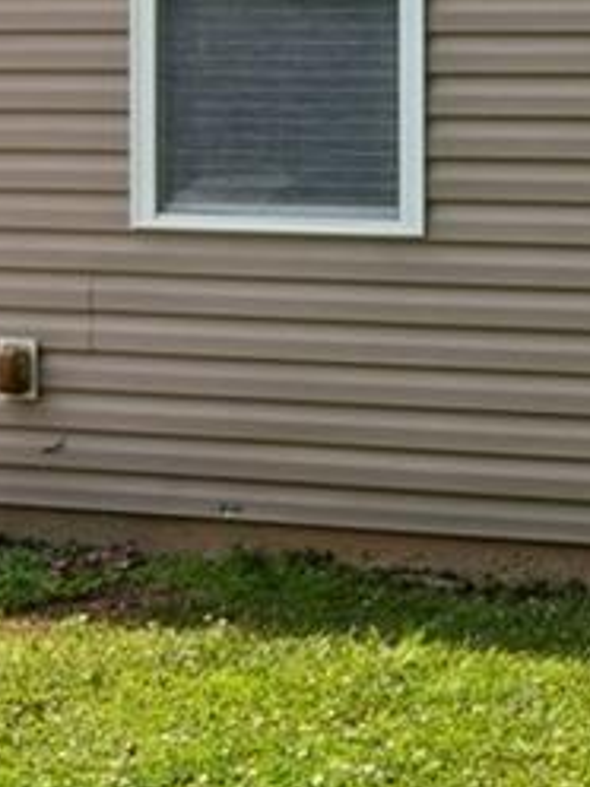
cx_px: 812
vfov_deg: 14.0
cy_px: -433
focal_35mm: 131
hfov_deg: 11.0
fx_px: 2976
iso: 100
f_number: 22
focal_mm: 16.5
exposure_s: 1/15
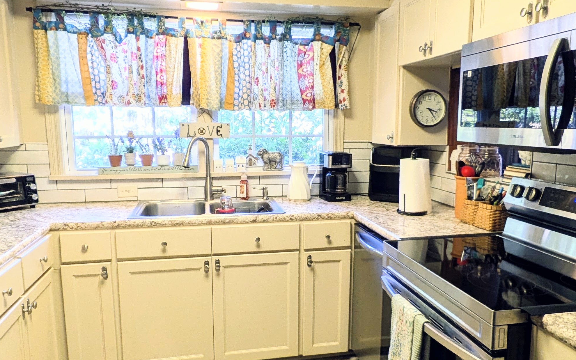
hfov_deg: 62.9
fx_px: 471
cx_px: 300
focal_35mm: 30
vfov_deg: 41.8
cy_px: 193
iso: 61
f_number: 2.2
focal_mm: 1.85
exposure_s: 1/24
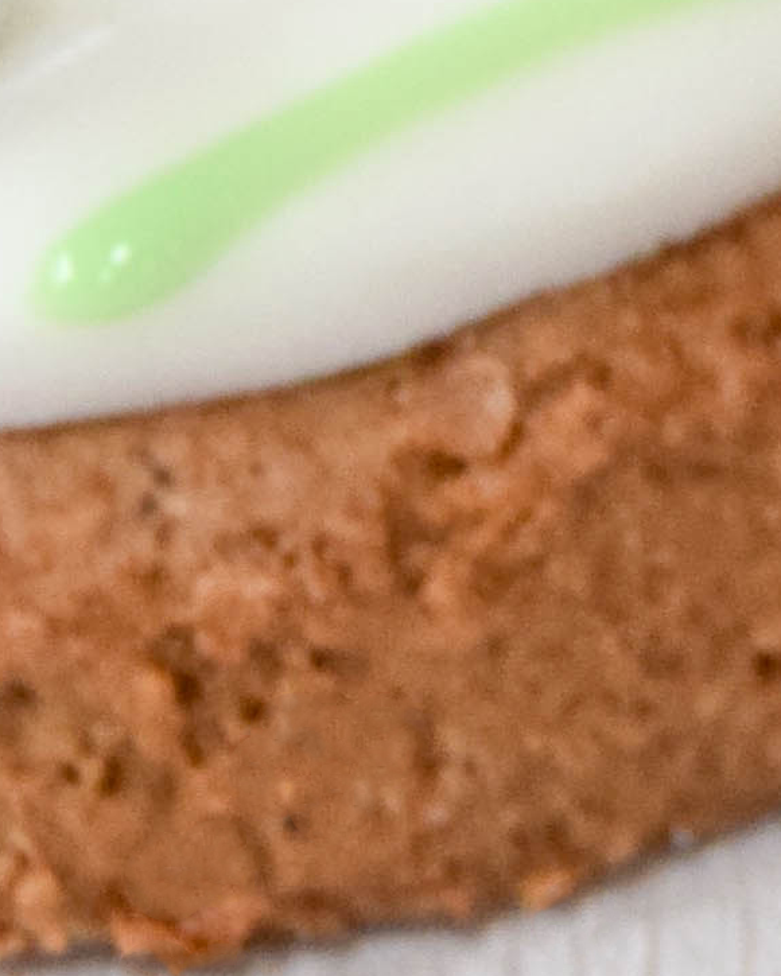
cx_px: 1759
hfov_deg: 3.5
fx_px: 12800
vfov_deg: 4.3
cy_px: -730
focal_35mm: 443
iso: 560
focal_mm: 38
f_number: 4.8
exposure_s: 1/60
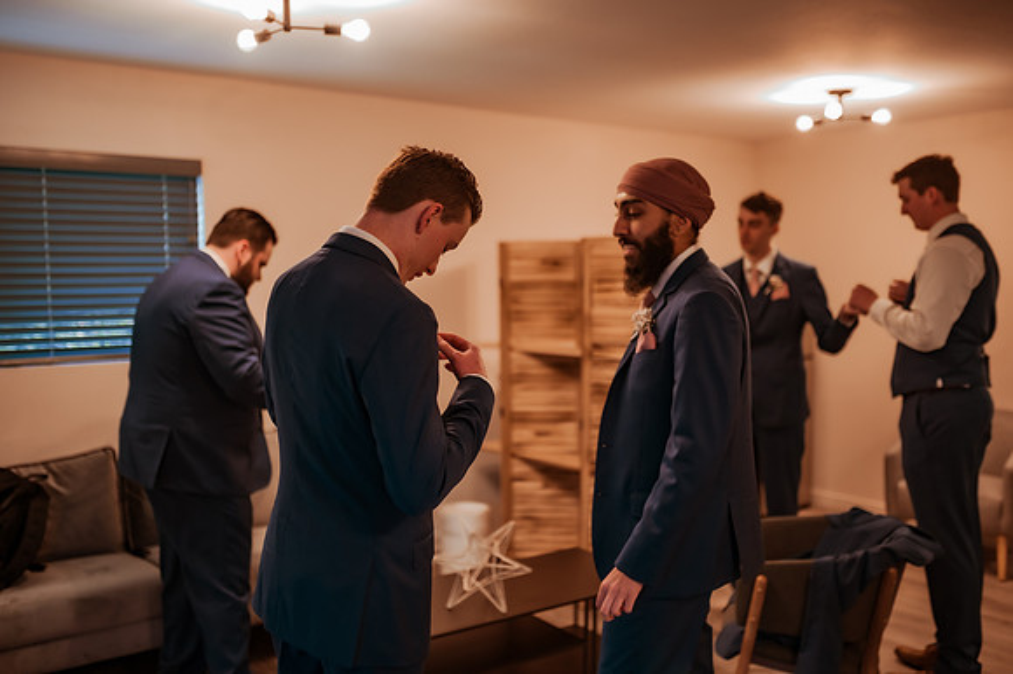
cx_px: 506
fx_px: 984
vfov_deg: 37.8
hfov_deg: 54.5
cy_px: 337
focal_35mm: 35
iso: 1000
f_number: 1.4
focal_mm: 35
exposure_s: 1/250
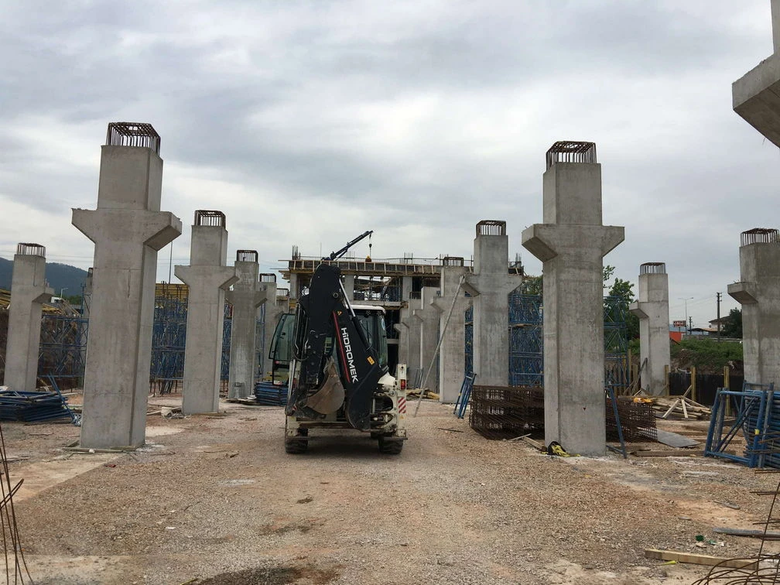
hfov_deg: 61.7
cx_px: 390
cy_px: 292
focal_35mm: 29
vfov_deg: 48.2
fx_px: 653
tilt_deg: +7.2
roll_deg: -1.3
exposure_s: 1/1832
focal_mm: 4.15
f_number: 2.2
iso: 25
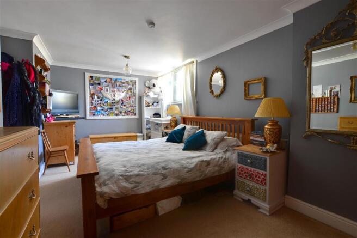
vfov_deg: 77.3
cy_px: 119
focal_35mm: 15
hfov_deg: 100.4
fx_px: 149
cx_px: 178
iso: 400
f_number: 11
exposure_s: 1/3
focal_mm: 10
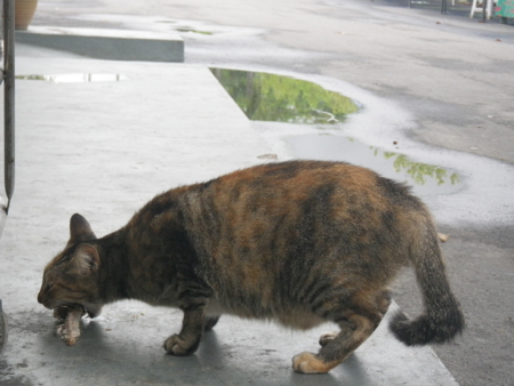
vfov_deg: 15.7
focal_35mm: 94
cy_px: 193
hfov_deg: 20.9
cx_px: 257
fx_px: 1397
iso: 200
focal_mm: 16.7
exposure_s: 1/125
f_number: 5
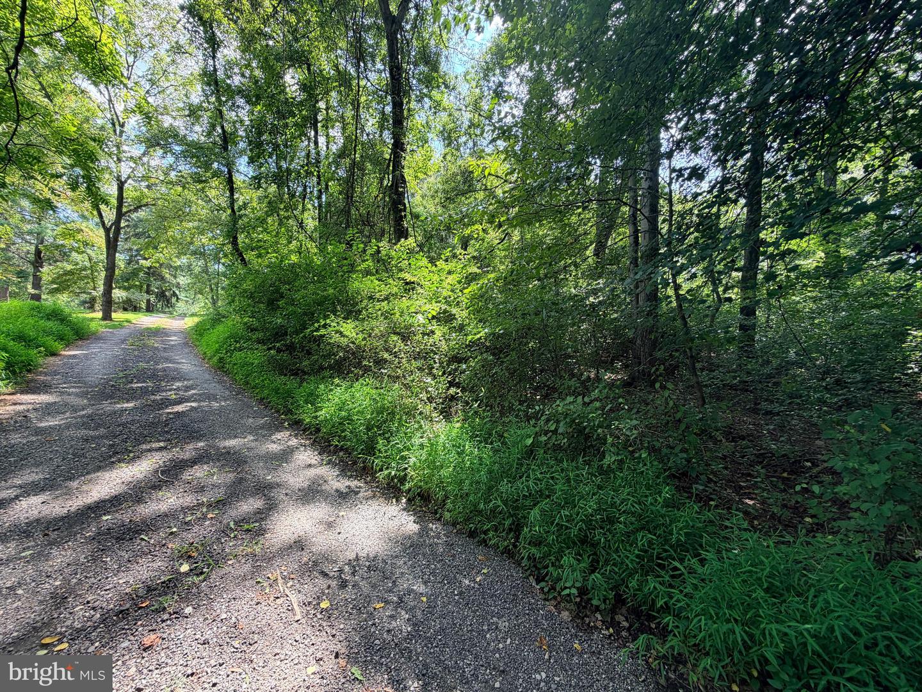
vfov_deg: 85.7
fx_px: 373
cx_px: 461
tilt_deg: +0.8
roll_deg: -2.4
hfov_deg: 102.1
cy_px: 346
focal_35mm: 14
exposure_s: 1/121
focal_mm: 2.22
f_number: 2.2
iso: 50
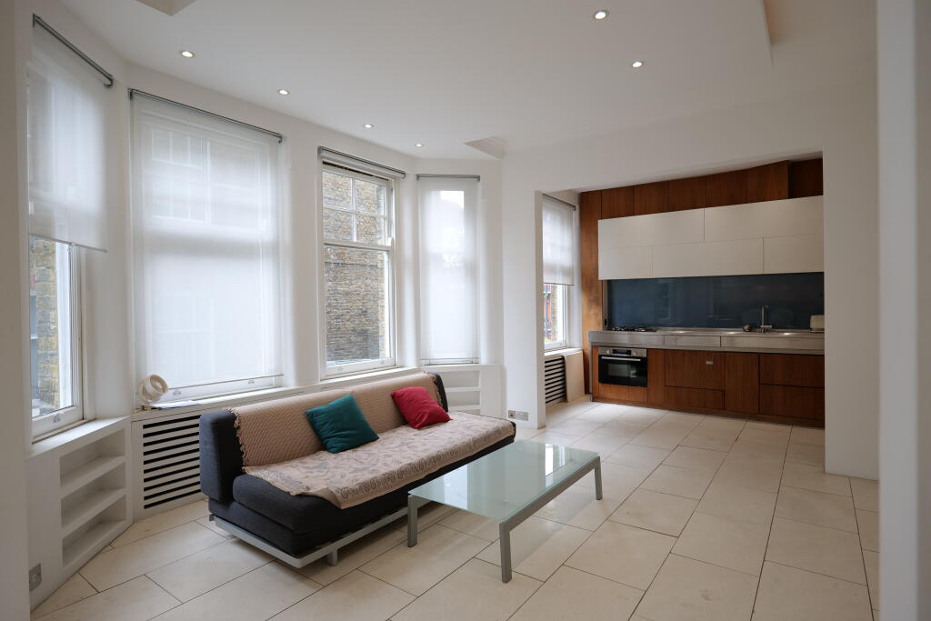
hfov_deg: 90.0
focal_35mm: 18
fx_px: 466
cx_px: 466
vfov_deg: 67.4
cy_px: 310
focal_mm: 18
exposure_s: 1/60
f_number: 4.5
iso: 250
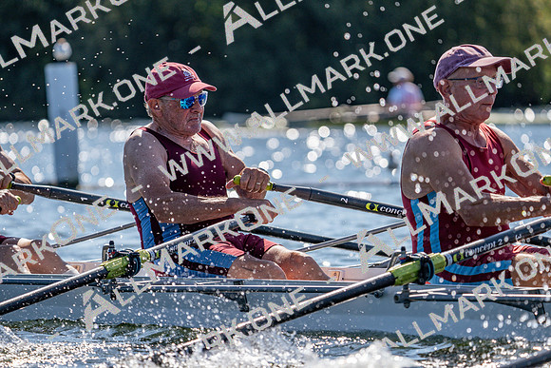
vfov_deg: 4.5
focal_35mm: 303
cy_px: 184
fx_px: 4638
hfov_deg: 6.8
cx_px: 276
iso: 250
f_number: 6.3
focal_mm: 303
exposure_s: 1/1600
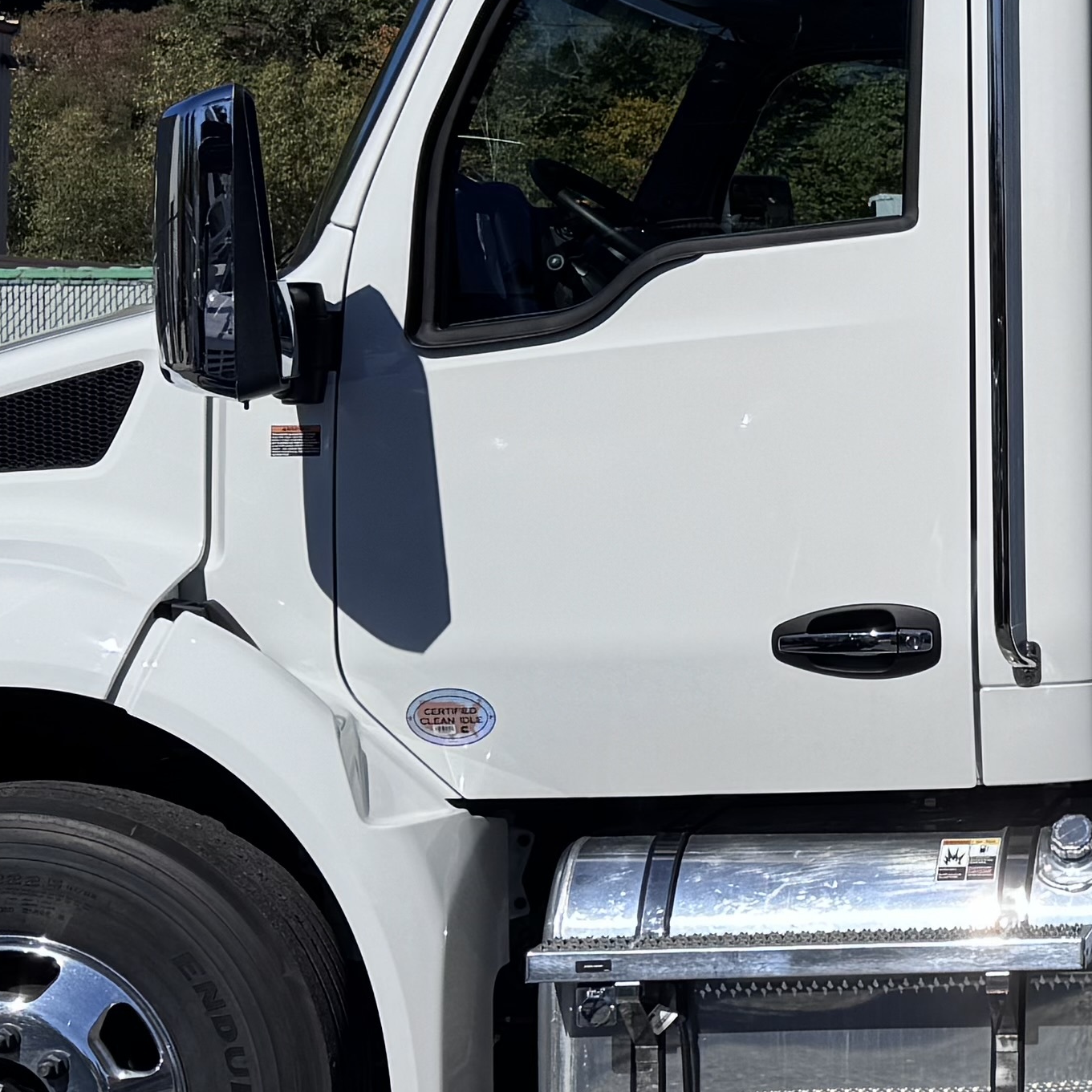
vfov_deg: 19.4
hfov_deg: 17.5
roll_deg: -0.3
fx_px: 3176
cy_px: 257
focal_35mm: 89
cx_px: 1652
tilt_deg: +2.0
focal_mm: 6.76
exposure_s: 1/7937
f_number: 1.78
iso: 80
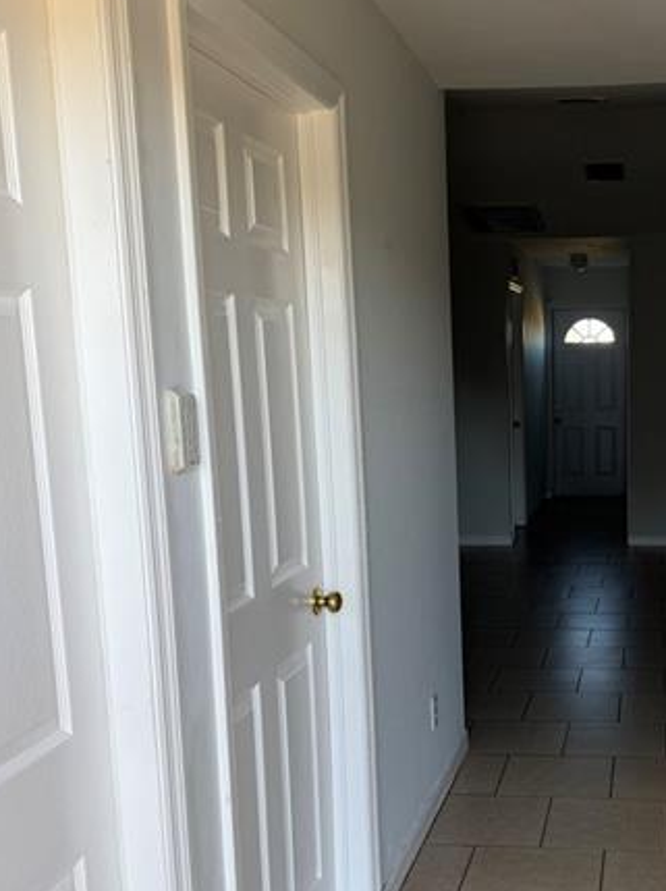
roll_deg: +0.3
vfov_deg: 43.5
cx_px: 554
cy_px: 565
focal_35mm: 43
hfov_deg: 32.4
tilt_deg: -9.4
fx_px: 1105
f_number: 1.78
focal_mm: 6.76
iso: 50
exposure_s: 1/123
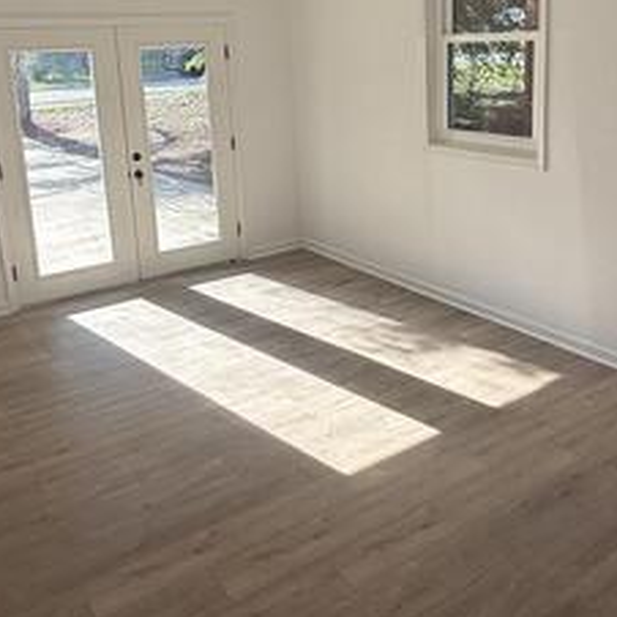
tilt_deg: -11.7
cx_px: 358
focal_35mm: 35
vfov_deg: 46.3
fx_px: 706
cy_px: 194
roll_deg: +2.1
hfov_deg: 47.0
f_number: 2.2
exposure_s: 1/307
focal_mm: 2.22
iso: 50
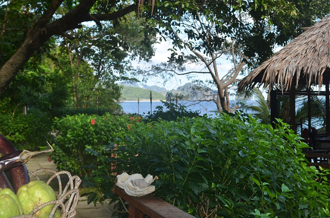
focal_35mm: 46
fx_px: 421
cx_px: 206
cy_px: 46
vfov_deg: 28.5
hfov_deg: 42.5
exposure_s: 1/200
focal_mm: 18
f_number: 6.3
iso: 100
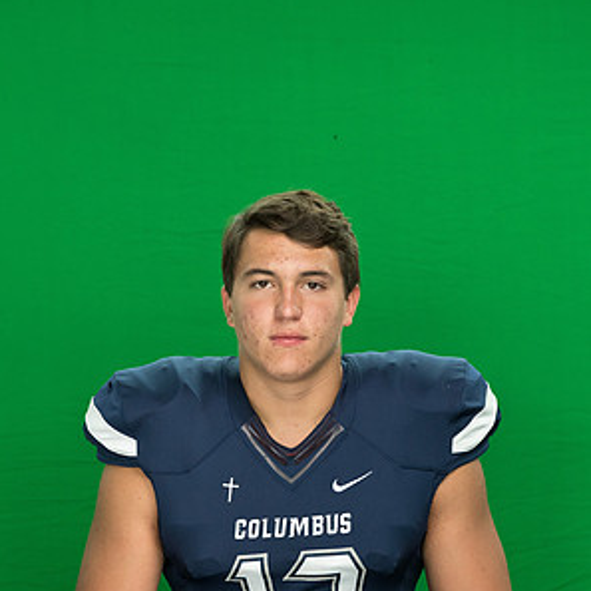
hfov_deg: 9.1
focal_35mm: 193
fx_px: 3728
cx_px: 295
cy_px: 358
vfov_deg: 9.1
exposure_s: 1/100
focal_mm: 150
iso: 6400
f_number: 8
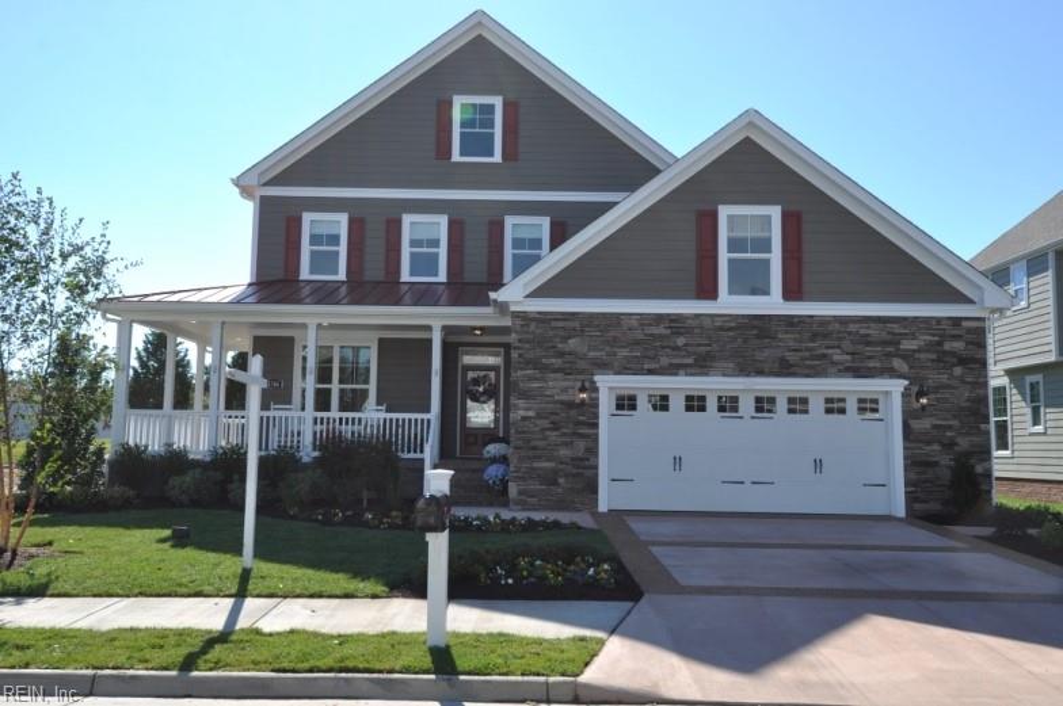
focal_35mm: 33
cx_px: 532
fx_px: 973
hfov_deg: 57.3
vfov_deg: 39.9
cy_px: 353
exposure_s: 1/100
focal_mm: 22
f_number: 11
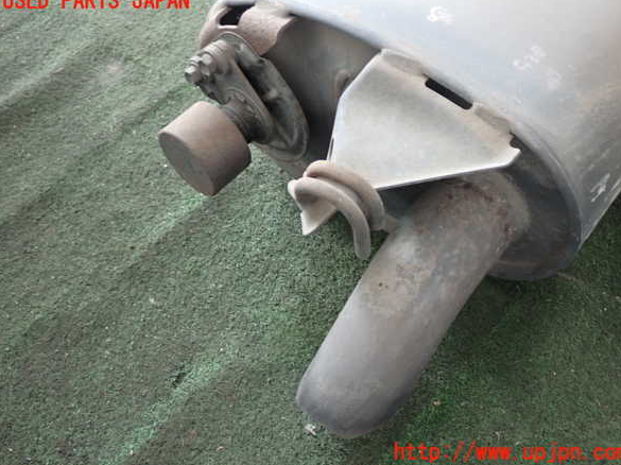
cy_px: 227
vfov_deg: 36.8
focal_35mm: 39
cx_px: 315
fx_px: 699
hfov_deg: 47.9
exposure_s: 1/40
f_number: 2.7
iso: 250
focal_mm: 6.83
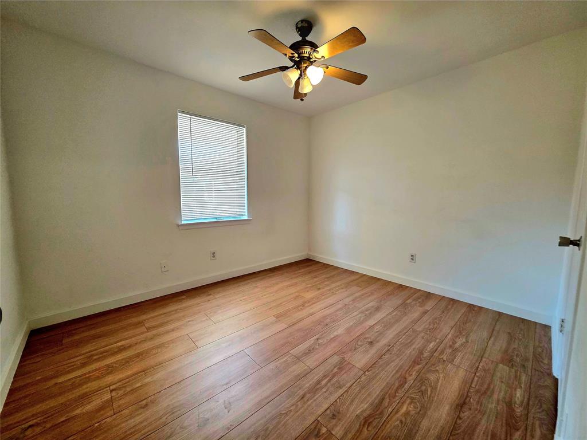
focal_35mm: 13
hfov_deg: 106.2
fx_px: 220
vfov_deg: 89.9
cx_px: 294
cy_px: 220
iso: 160
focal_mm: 2.2
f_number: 1.9
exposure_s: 1/120
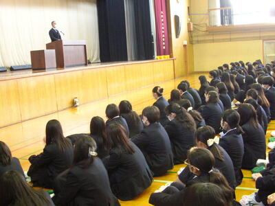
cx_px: 138
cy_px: 103
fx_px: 357
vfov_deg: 32.2
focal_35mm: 45
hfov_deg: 42.1
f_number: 3.1
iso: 134
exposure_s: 1/5.8
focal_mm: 7.5
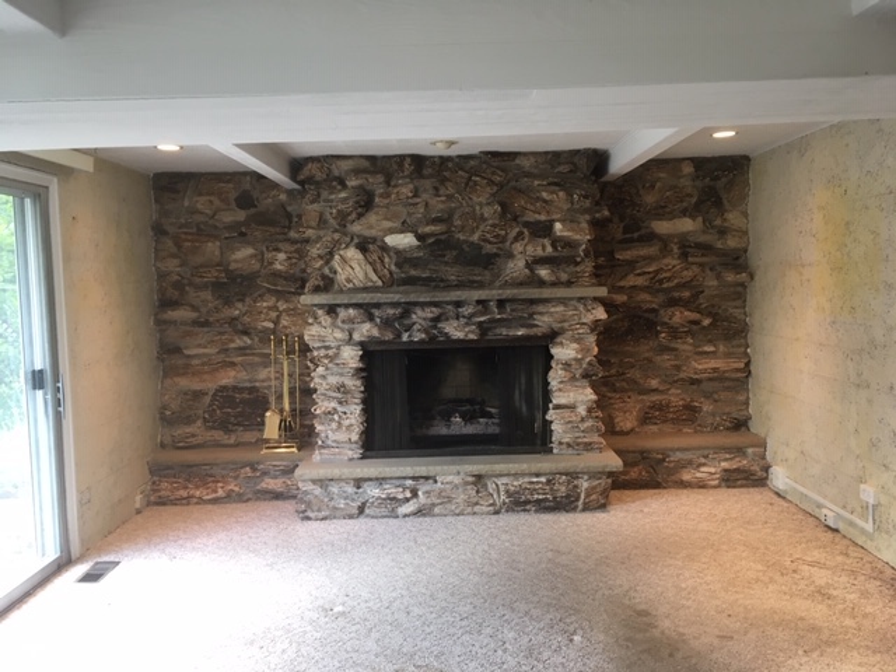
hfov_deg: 61.7
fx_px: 751
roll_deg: +0.4
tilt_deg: -3.7
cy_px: 336
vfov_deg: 48.2
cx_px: 448
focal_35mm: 29
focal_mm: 4.15
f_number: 2.2
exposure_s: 1/30
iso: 64
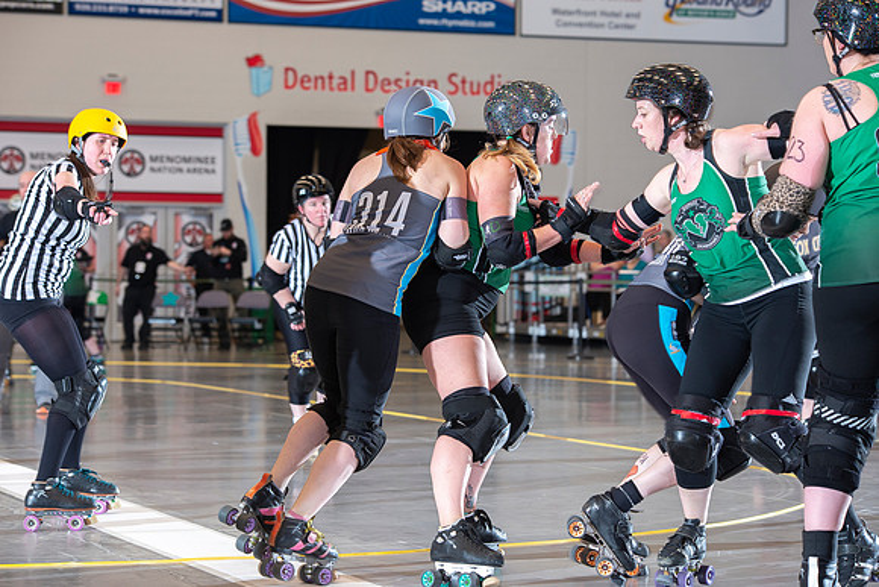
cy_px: 294
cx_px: 440
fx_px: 2564
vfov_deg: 13.0
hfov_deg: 19.5
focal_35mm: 105
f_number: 5.6
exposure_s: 1/160
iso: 640
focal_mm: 105
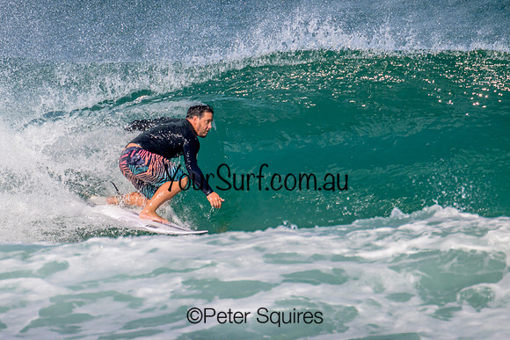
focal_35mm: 1029
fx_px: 14582
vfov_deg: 1.3
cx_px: 200
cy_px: 178
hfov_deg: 2.0
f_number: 11
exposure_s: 1/2000
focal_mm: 800
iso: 800
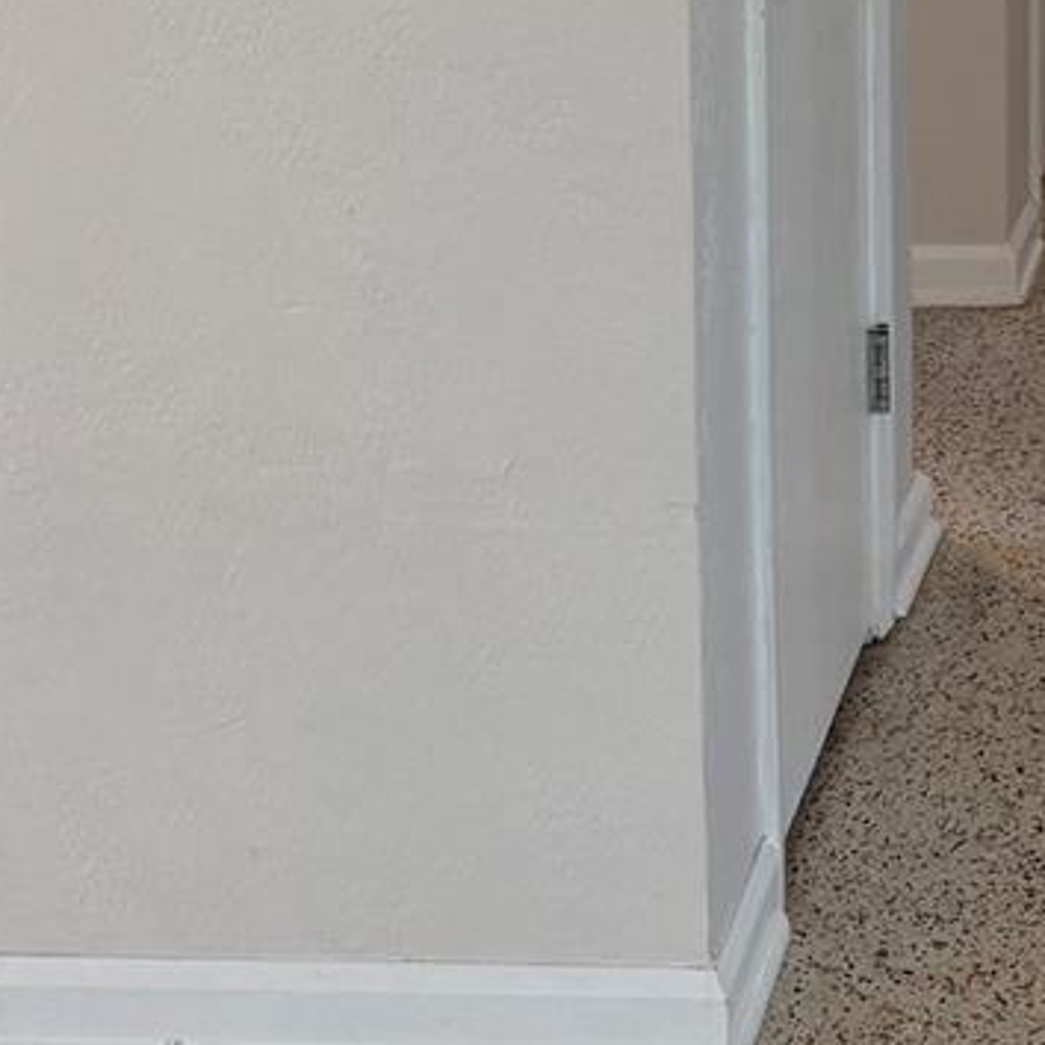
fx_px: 2459
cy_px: -325
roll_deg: -1.4
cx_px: 1314
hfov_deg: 21.9
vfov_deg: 21.6
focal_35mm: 72
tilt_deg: -7.1
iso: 200
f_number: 1.78
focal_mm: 6.76
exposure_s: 1/145
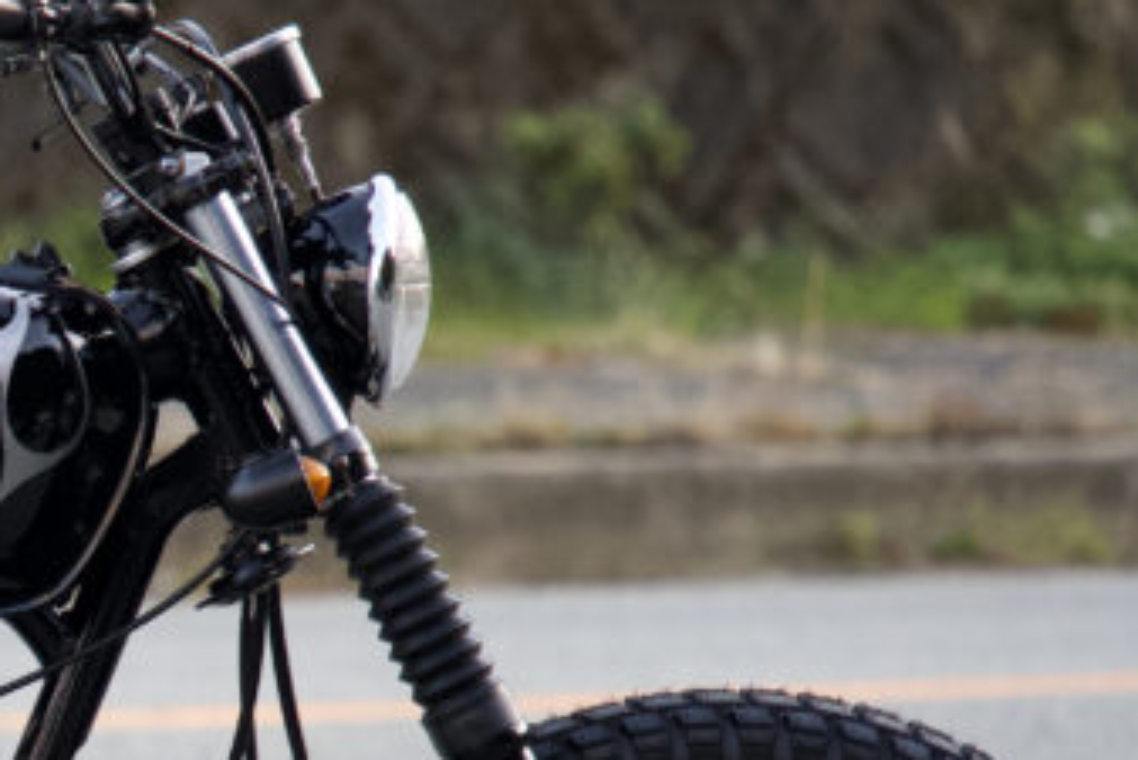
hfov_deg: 3.9
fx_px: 16823
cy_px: 819
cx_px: -334
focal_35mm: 532
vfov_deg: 2.6
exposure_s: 1/200
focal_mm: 175
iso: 2000
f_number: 5.6
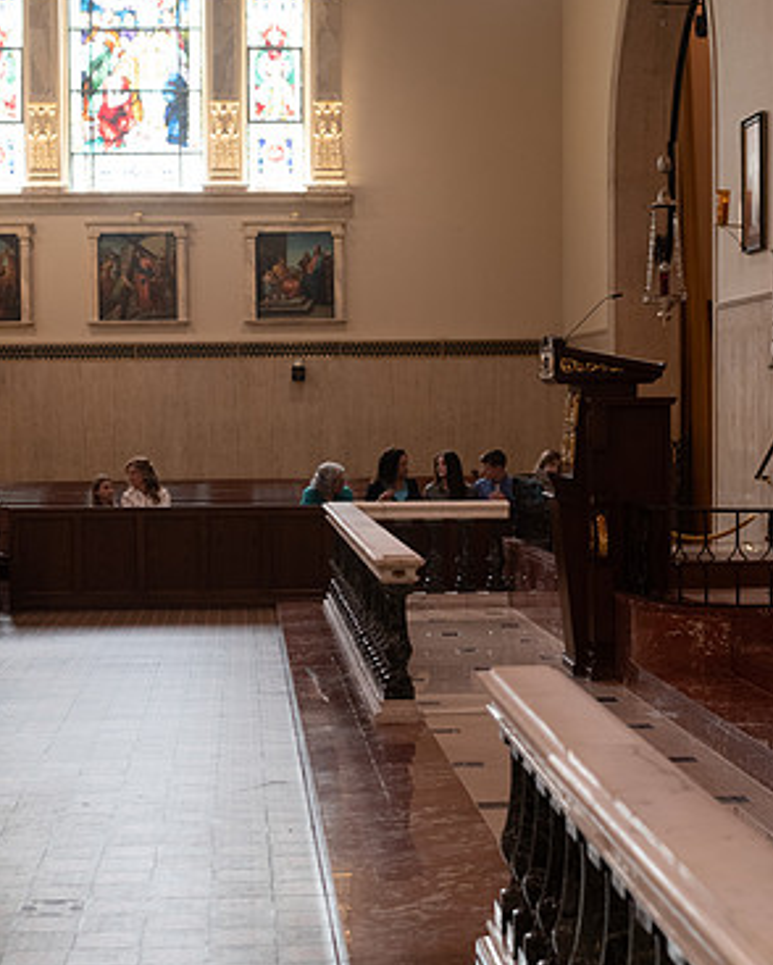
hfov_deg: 22.2
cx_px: 389
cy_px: 576
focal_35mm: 69
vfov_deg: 27.4
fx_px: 1972
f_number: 4
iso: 1250
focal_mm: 50
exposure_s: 1/100
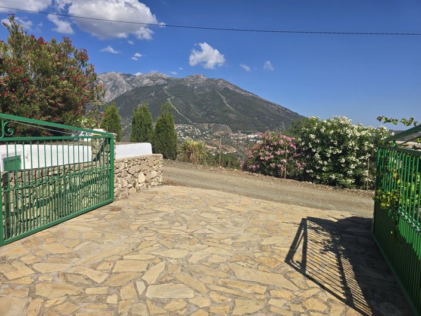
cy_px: 158
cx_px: 210
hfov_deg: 74.0
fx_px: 280
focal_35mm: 23
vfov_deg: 58.8
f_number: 1.7
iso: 12
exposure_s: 1/1212
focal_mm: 6.3
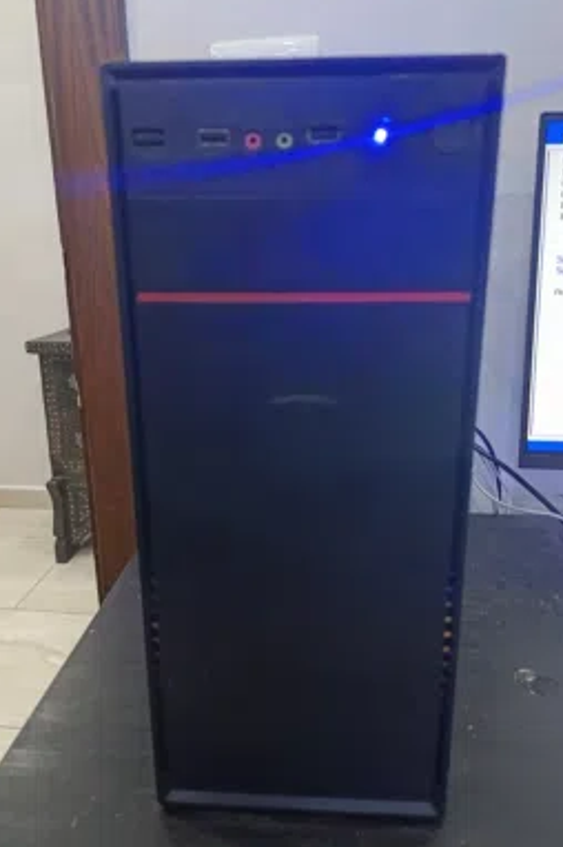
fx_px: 587
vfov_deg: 71.5
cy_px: 410
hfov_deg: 51.2
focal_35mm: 25
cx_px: 279
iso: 1600
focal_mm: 6.14
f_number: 1.6
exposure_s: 1/25
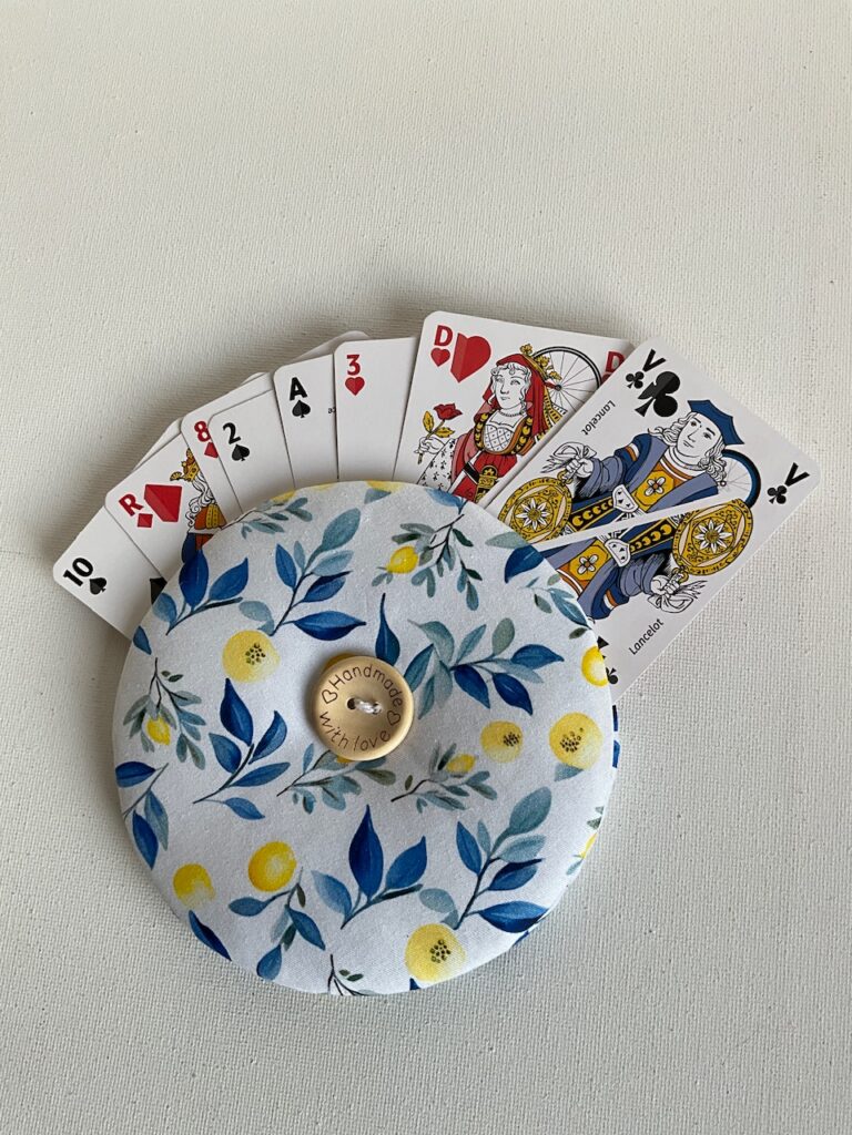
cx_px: 426
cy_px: 568
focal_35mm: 29
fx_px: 952
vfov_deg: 61.7
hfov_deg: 48.2
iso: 32
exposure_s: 1/100
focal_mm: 3
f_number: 1.8
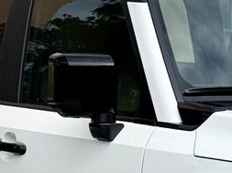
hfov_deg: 6.4
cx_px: 342
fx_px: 2035
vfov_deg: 4.9
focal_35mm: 304
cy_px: 211
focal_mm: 6.76
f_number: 1.78
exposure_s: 1/7143
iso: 64
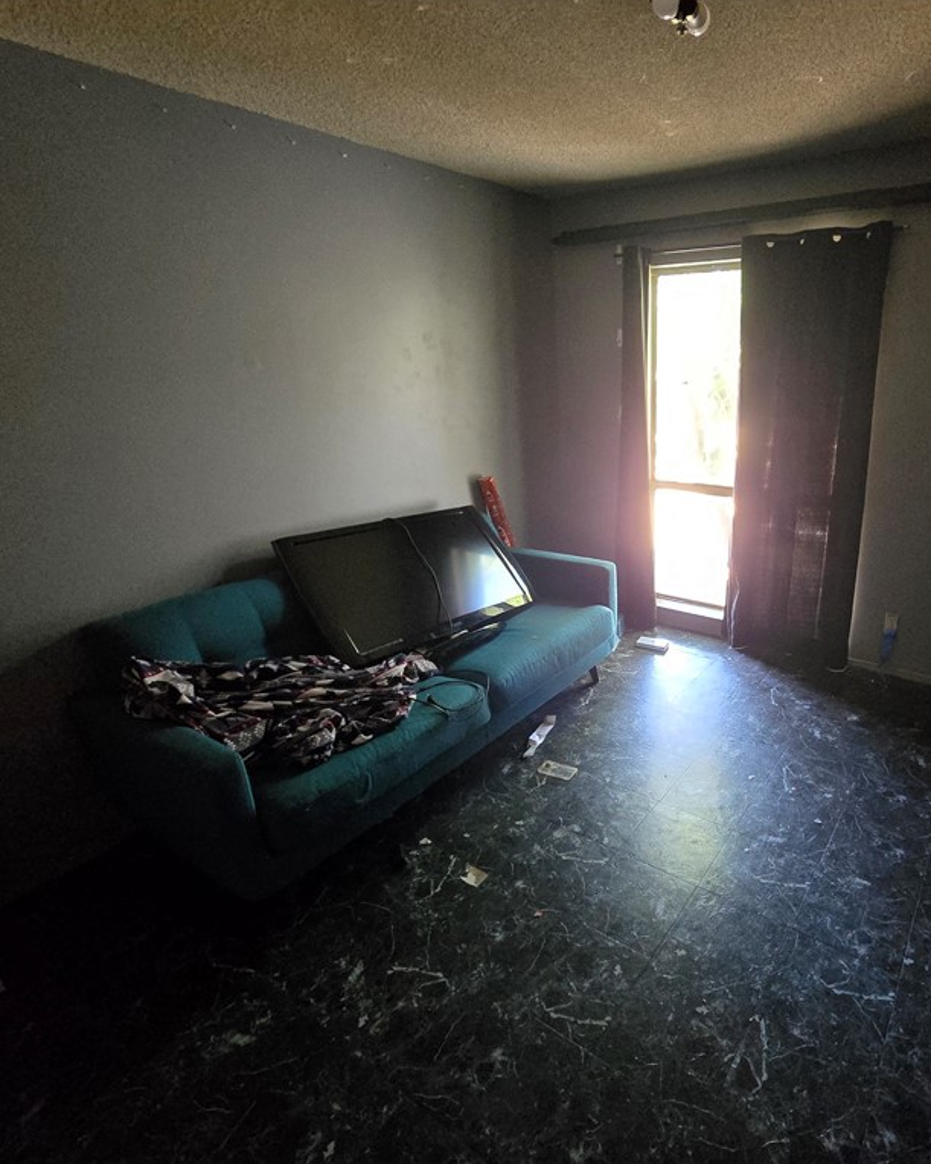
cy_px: 580
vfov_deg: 89.6
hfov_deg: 74.9
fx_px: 586
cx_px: 609
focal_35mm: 17
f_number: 2.2
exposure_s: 1/60
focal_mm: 2.2
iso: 1600
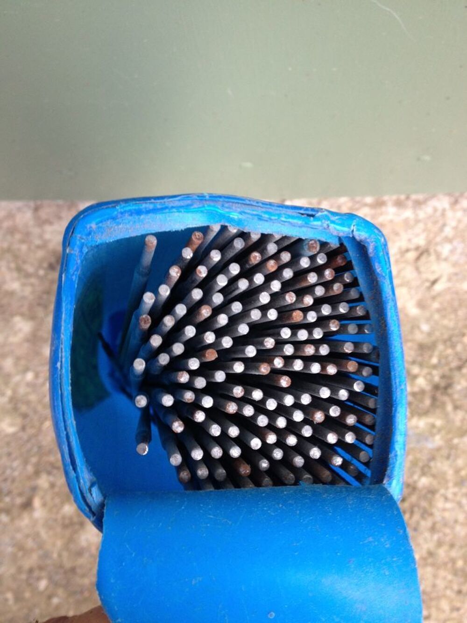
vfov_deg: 52.6
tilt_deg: -82.3
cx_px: 234
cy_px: 312
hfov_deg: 40.7
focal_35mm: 35
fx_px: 629
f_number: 2.4
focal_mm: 4.28
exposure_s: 1/20
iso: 64
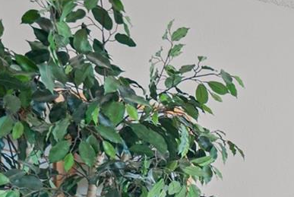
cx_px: 466
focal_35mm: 62
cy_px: 241
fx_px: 507
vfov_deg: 20.4
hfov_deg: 23.9
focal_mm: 10
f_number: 3.5
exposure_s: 1/3
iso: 200
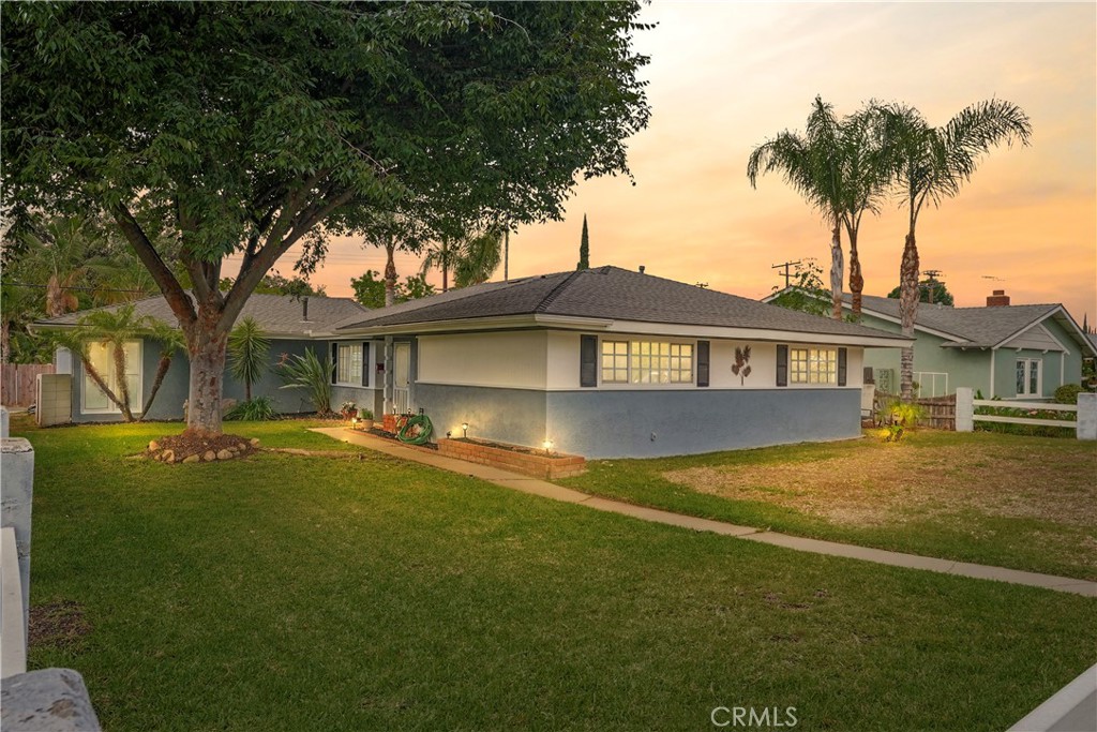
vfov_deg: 53.1
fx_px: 731
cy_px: 366
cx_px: 548
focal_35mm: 24
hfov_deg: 73.7
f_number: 9
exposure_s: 1/160
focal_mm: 24
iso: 400
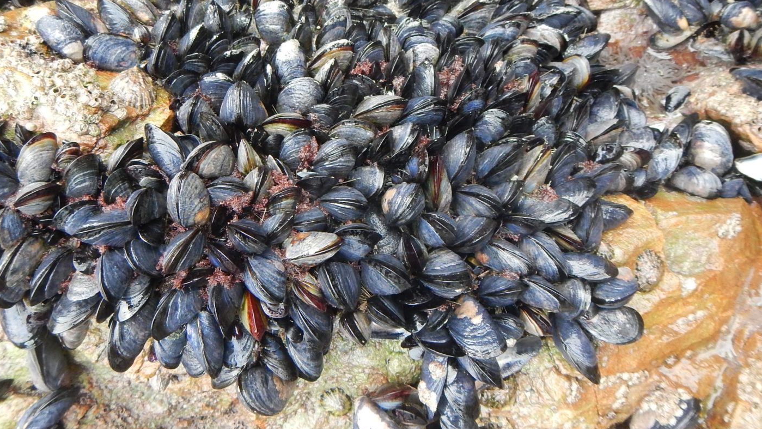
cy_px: 145
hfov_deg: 54.0
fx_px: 748
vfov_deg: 31.8
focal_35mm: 37
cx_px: 378
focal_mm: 5.9
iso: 400
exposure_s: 1/30
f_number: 3.9
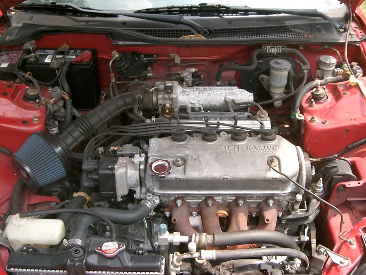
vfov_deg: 36.8
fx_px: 412
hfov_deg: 47.9
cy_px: 138
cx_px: 183
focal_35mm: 39
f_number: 2.8
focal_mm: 8
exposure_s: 1/320
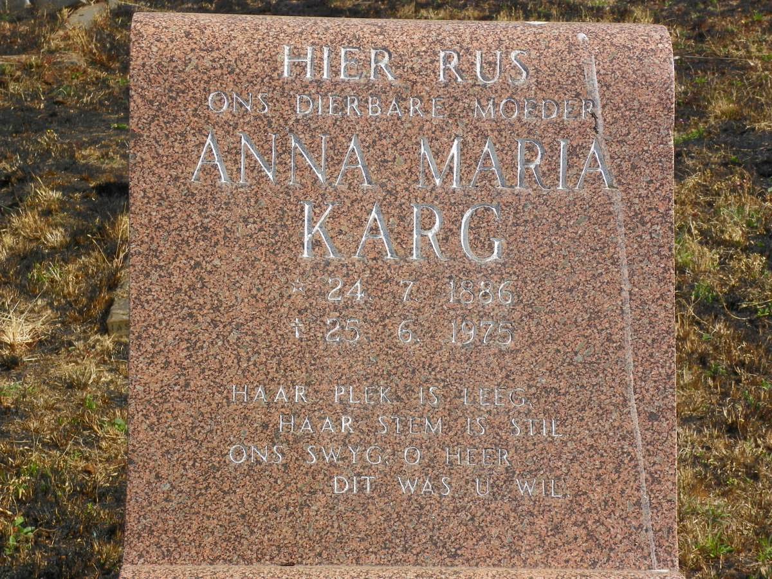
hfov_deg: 23.0
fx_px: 1896
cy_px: 290
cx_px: 386
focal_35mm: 85
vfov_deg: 17.4
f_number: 5.6
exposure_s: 1/200
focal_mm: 15.1
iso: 64
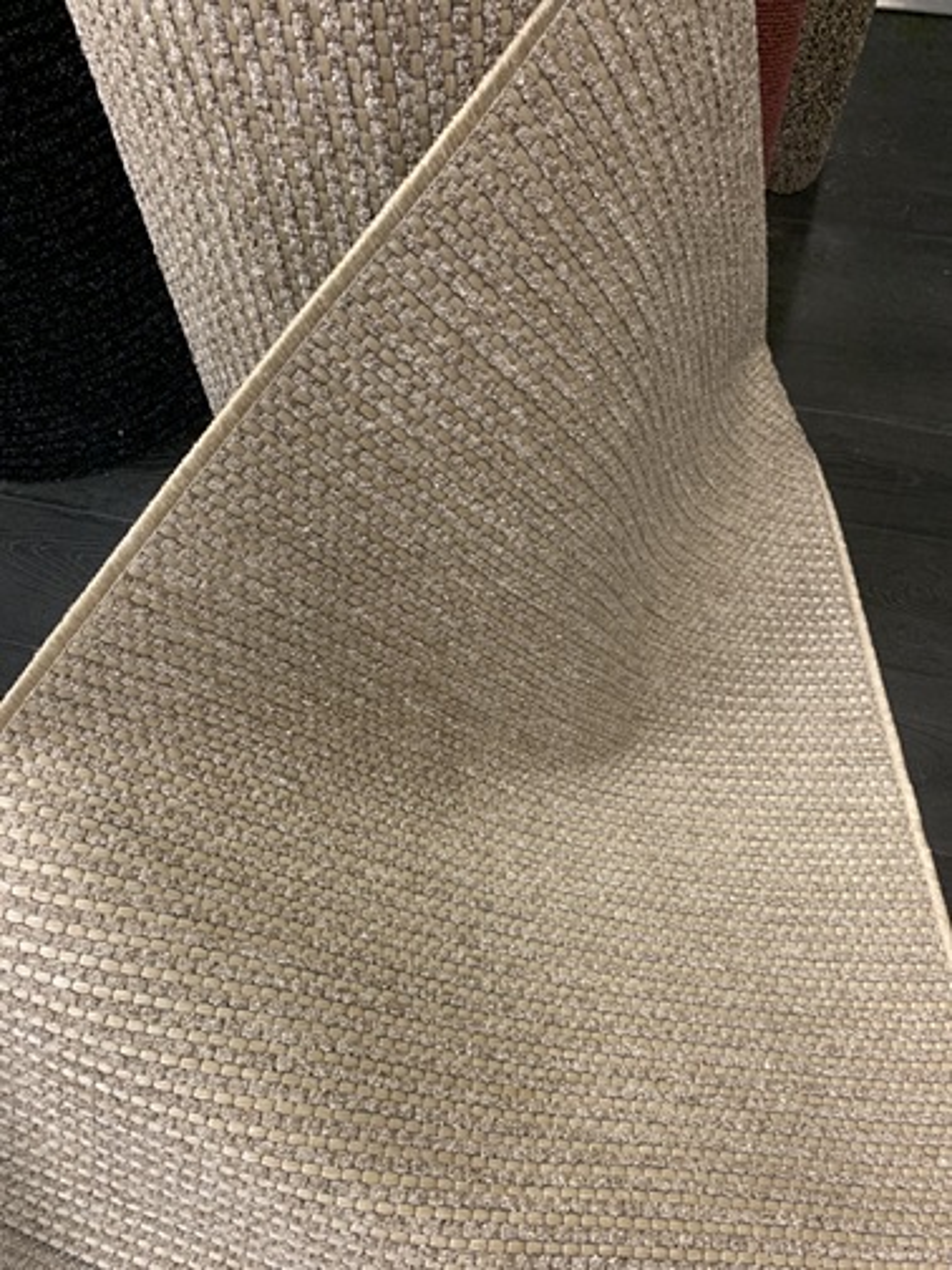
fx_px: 953
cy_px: 635
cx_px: 476
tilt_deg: -55.8
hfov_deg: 53.1
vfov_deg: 67.3
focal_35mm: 26
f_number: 1.8
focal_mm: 4.25
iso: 250
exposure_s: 1/50
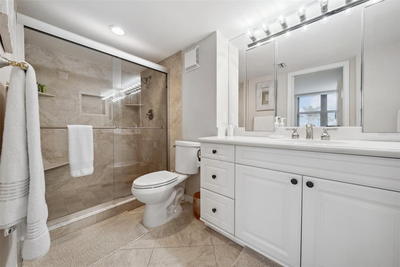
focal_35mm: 12
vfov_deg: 90.0
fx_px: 133
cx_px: 200
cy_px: 134
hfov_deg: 112.6
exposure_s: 1/13
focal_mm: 12
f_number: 9
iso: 250
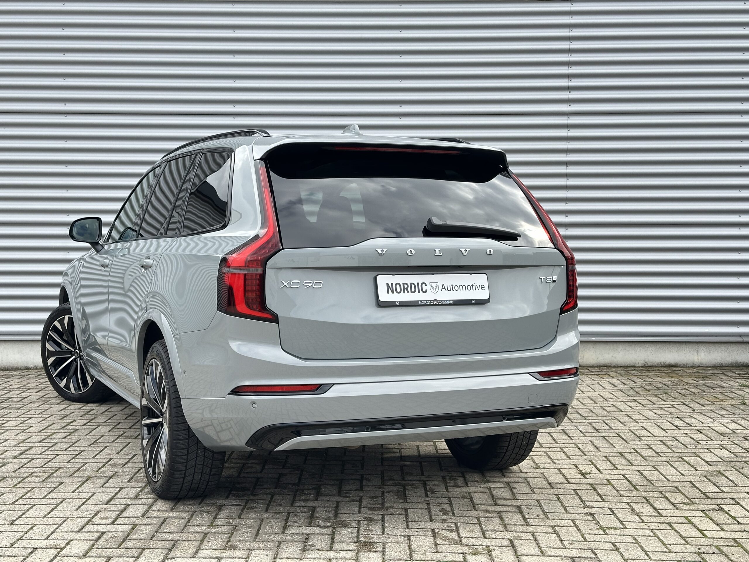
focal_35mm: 48
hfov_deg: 39.7
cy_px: 281
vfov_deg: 30.3
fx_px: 1039
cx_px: 374
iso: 64
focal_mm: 6.86
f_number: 1.78
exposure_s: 1/1212
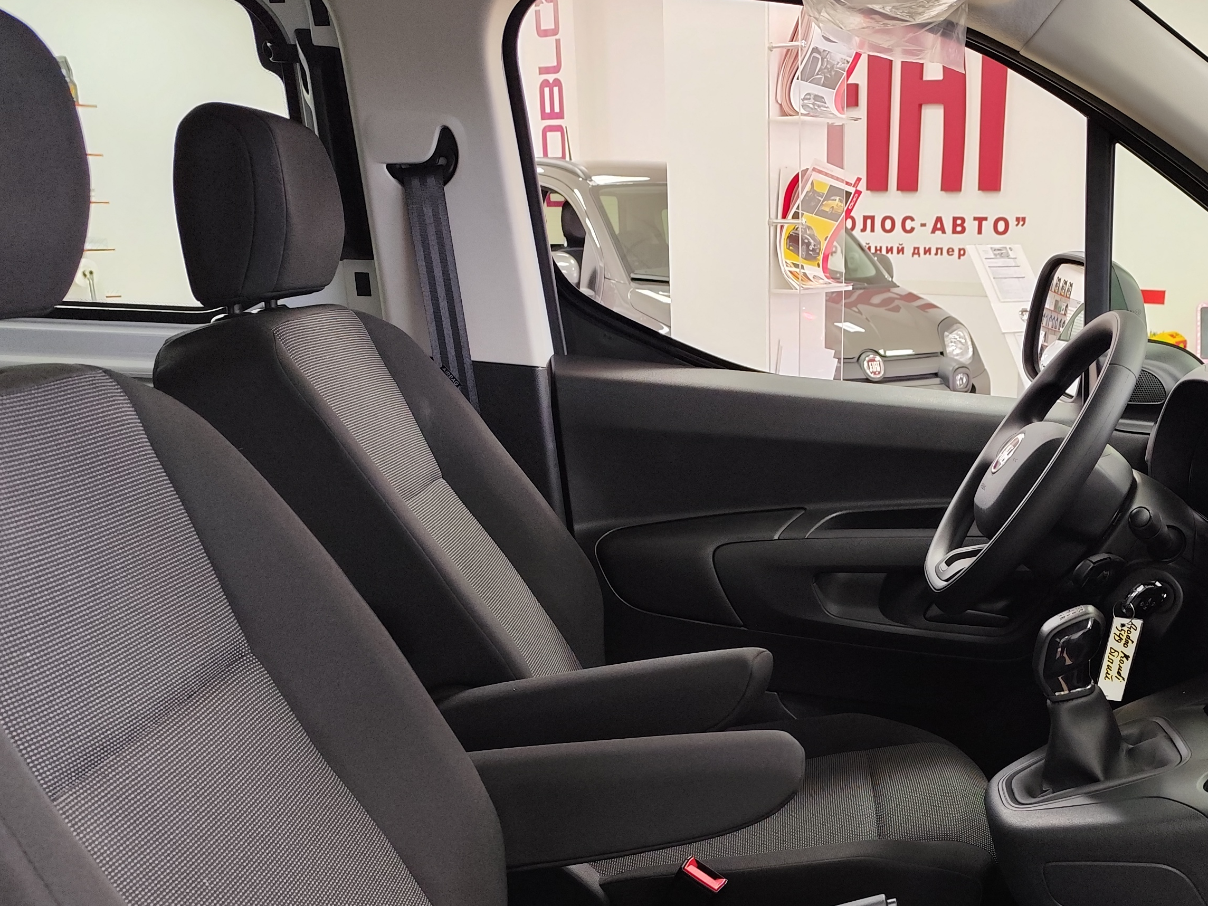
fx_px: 1431
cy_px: 751
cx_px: 813
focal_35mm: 41
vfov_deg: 33.9
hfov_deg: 45.0
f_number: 1.65
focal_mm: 6.19
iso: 500
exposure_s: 1/25
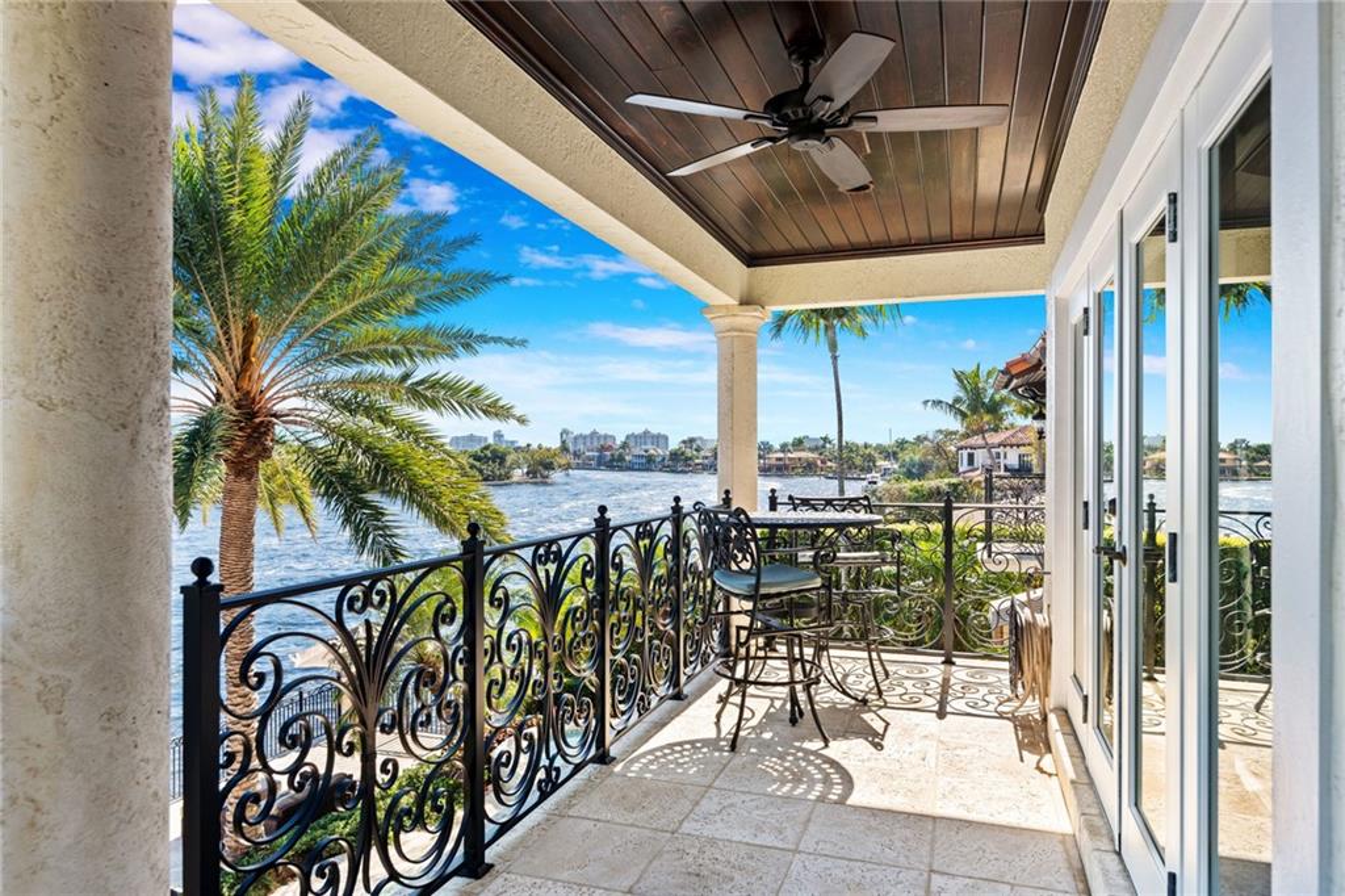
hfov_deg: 78.6
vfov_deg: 57.2
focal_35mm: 22
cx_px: 672
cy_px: 448
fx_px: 822
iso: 250
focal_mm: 22
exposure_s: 1/80
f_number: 7.1
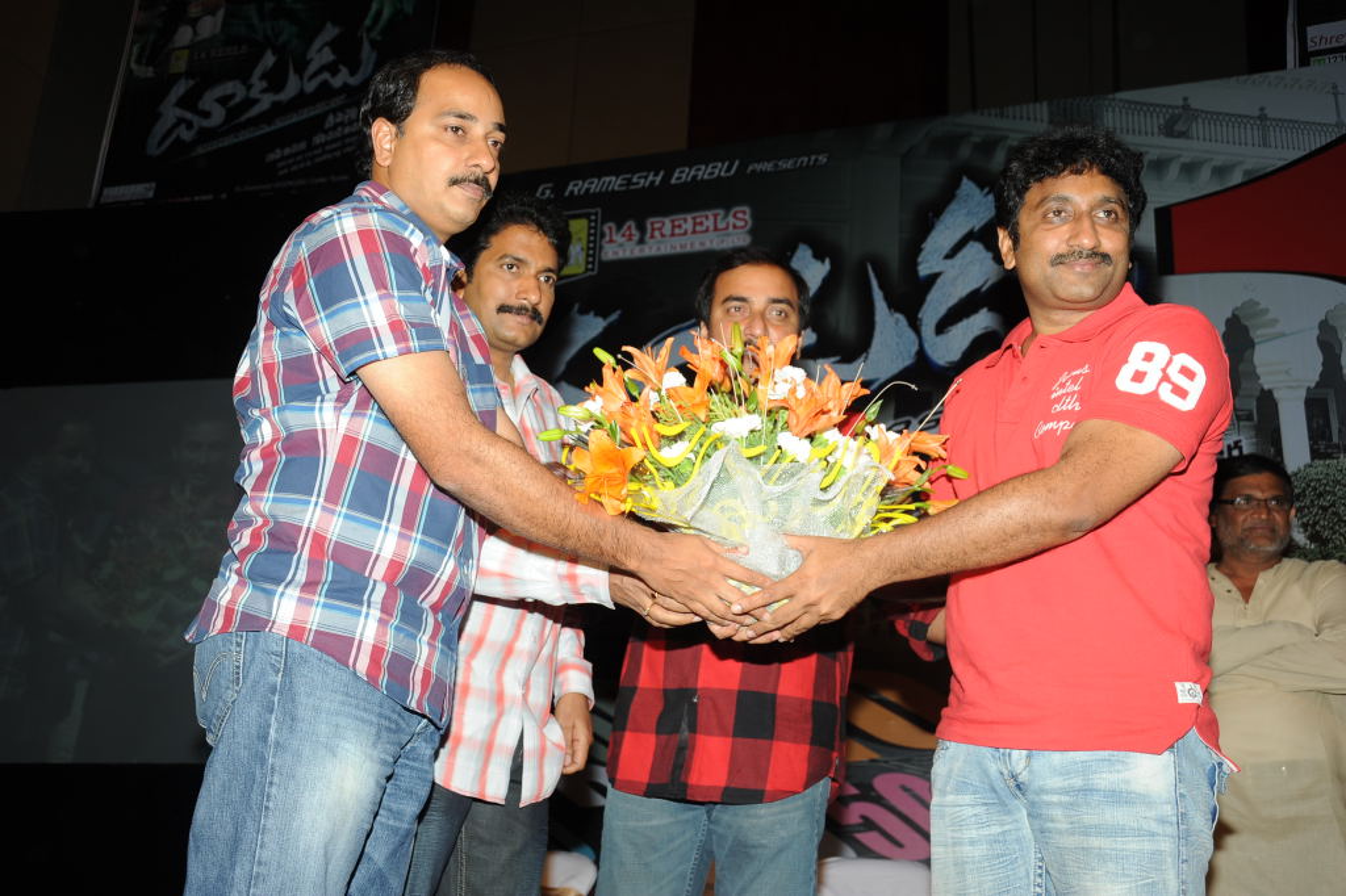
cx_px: 673
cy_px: 448
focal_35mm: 38
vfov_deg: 35.0
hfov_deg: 50.7
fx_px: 1420
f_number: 8
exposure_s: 1/125
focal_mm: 38
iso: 400
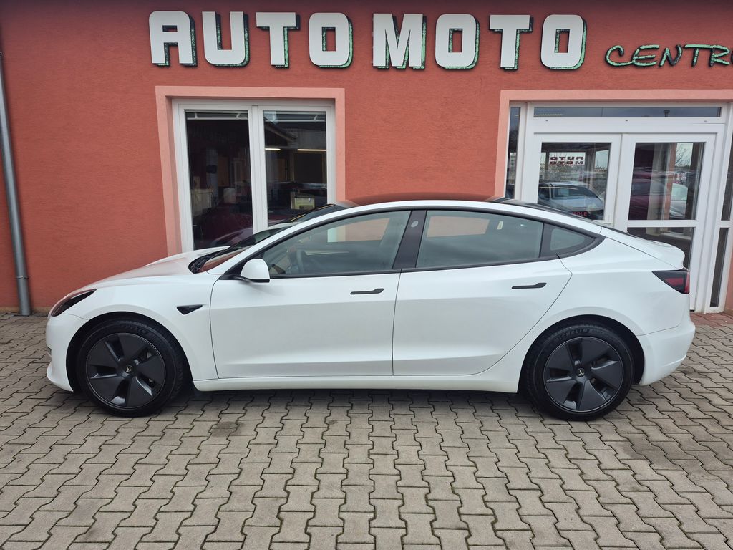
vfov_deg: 58.9
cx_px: 366
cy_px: 275
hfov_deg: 73.9
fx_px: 487
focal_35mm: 23
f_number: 1.8
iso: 25
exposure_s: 1/186
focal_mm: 5.4
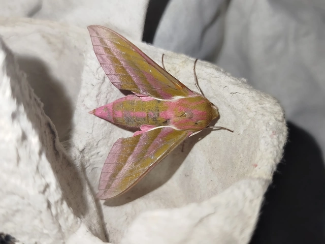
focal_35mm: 31
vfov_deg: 45.4
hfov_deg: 58.4
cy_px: 122
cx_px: 162
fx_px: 291
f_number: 1.7
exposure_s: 1/50
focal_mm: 5.31
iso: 80
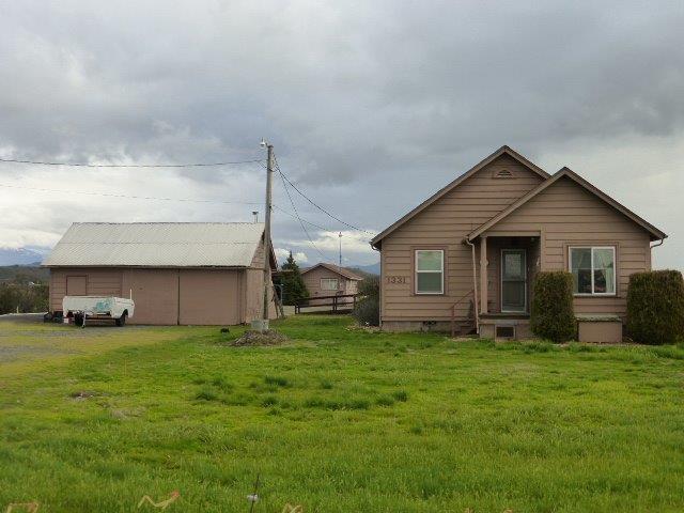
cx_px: 342
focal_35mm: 39
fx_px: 771
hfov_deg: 47.9
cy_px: 256
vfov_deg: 36.8
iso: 200
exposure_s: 1/320
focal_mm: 6.9
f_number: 3.9
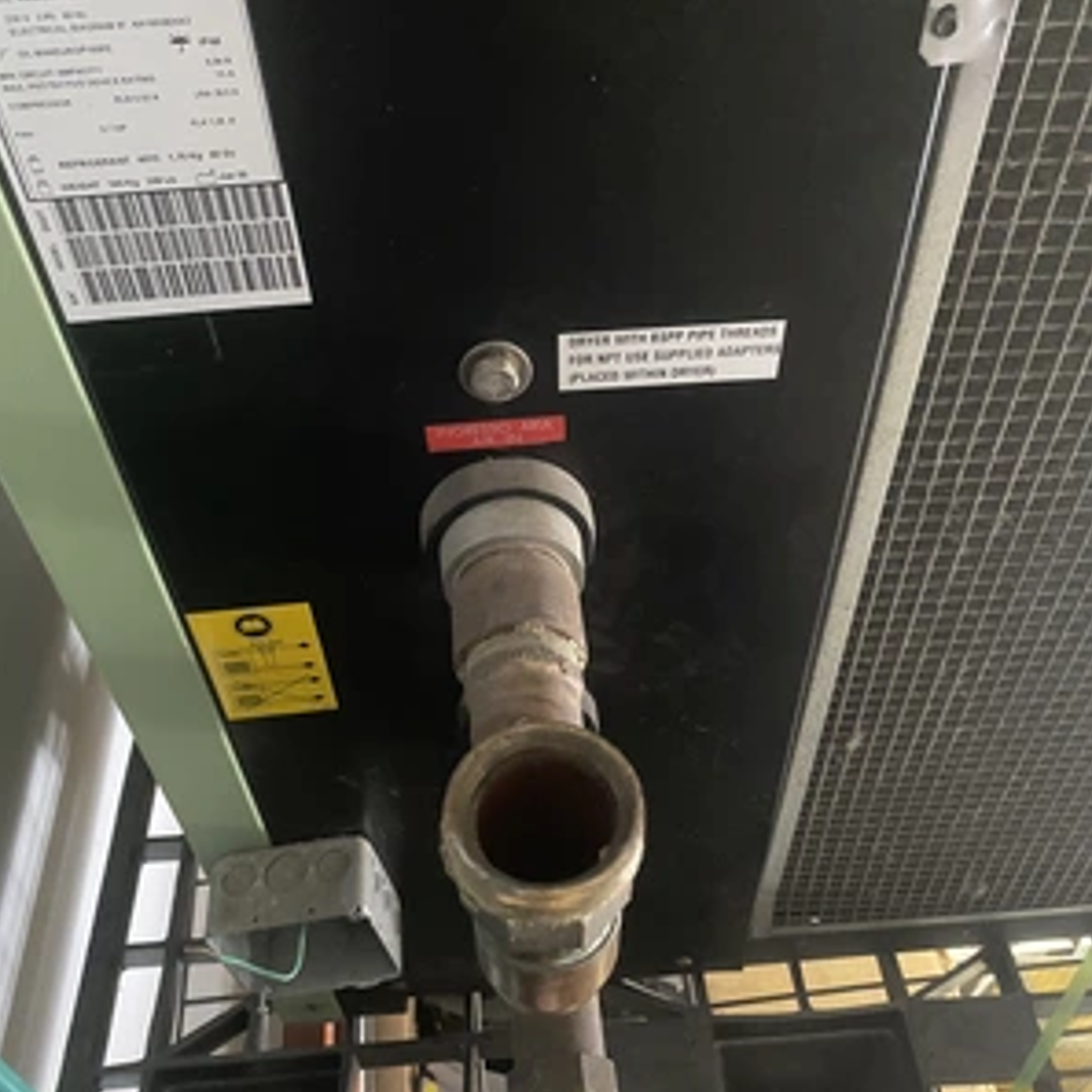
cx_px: 544
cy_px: 544
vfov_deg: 52.5
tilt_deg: -47.3
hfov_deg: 52.5
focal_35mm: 31
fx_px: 1106
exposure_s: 1/24
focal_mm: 4.25
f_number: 1.8
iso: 800
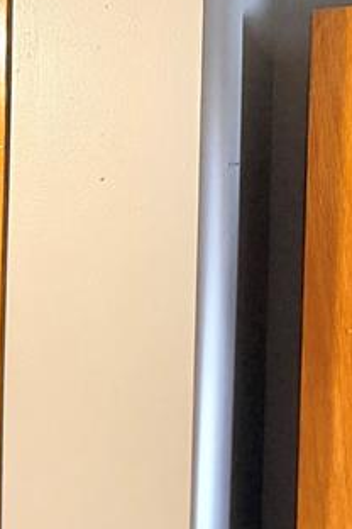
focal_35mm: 82
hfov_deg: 13.5
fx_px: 1203
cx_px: -413
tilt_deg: -1.2
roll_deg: +0.3
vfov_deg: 24.4
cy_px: 407
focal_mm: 6.76
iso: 640
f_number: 1.78
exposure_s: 1/60
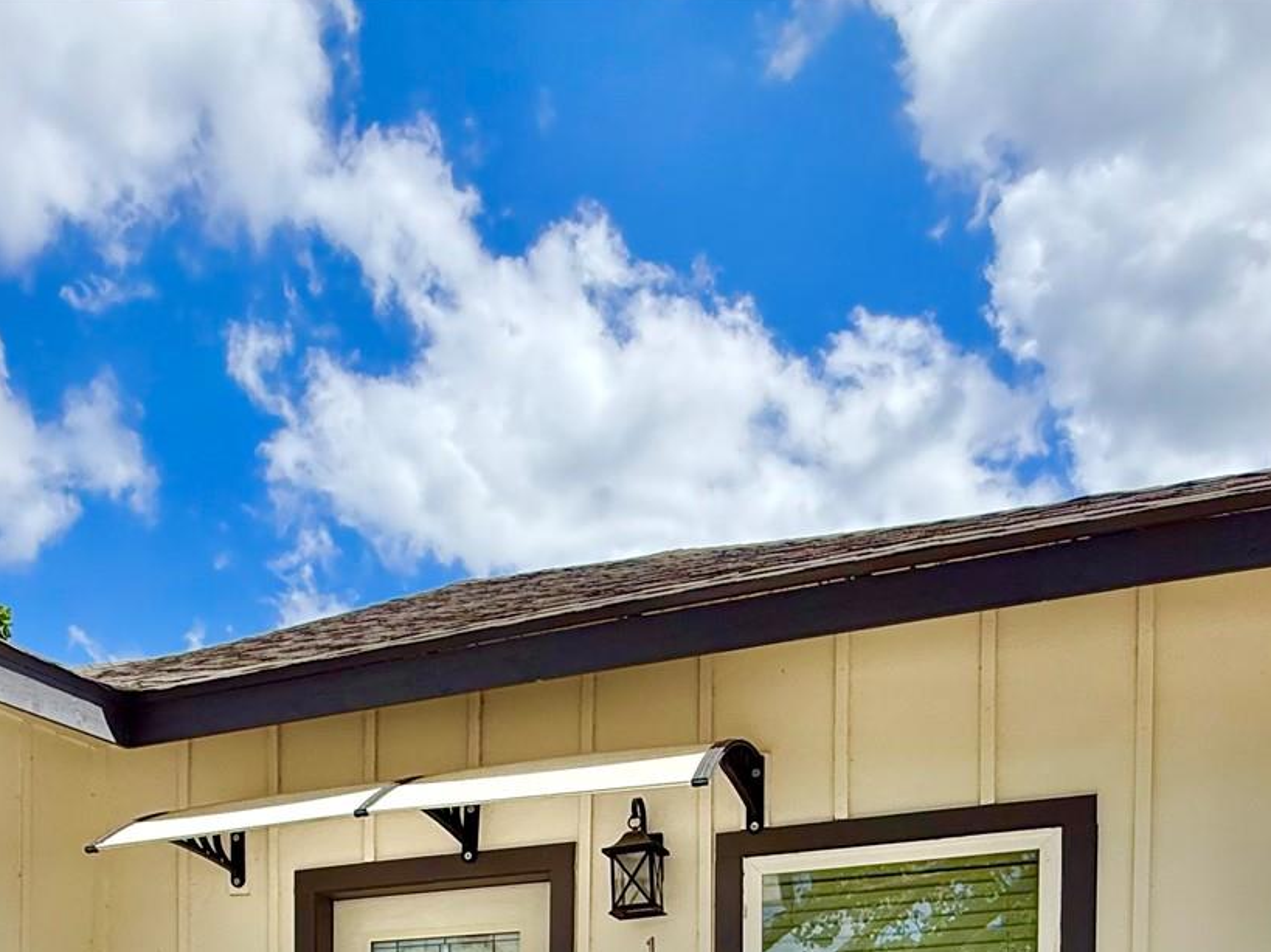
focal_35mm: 35
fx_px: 1285
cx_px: 416
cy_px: 1183
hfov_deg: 51.6
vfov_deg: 32.5
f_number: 2.2
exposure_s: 1/2165
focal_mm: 2.22
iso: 50
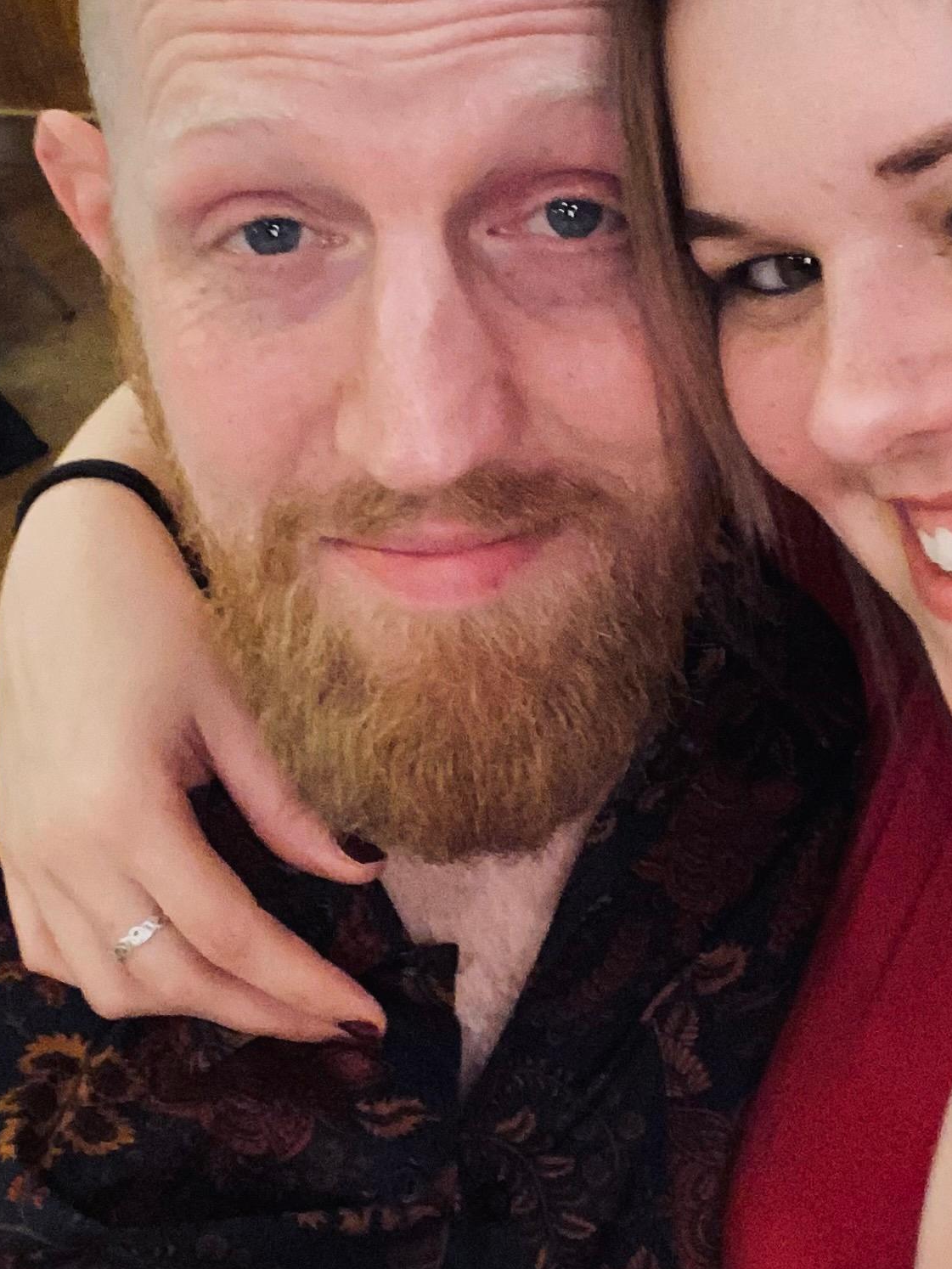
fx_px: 2273
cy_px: 604
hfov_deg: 23.5
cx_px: 650
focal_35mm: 62
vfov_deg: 31.2
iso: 500
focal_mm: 2.71
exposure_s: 1/30
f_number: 2.2
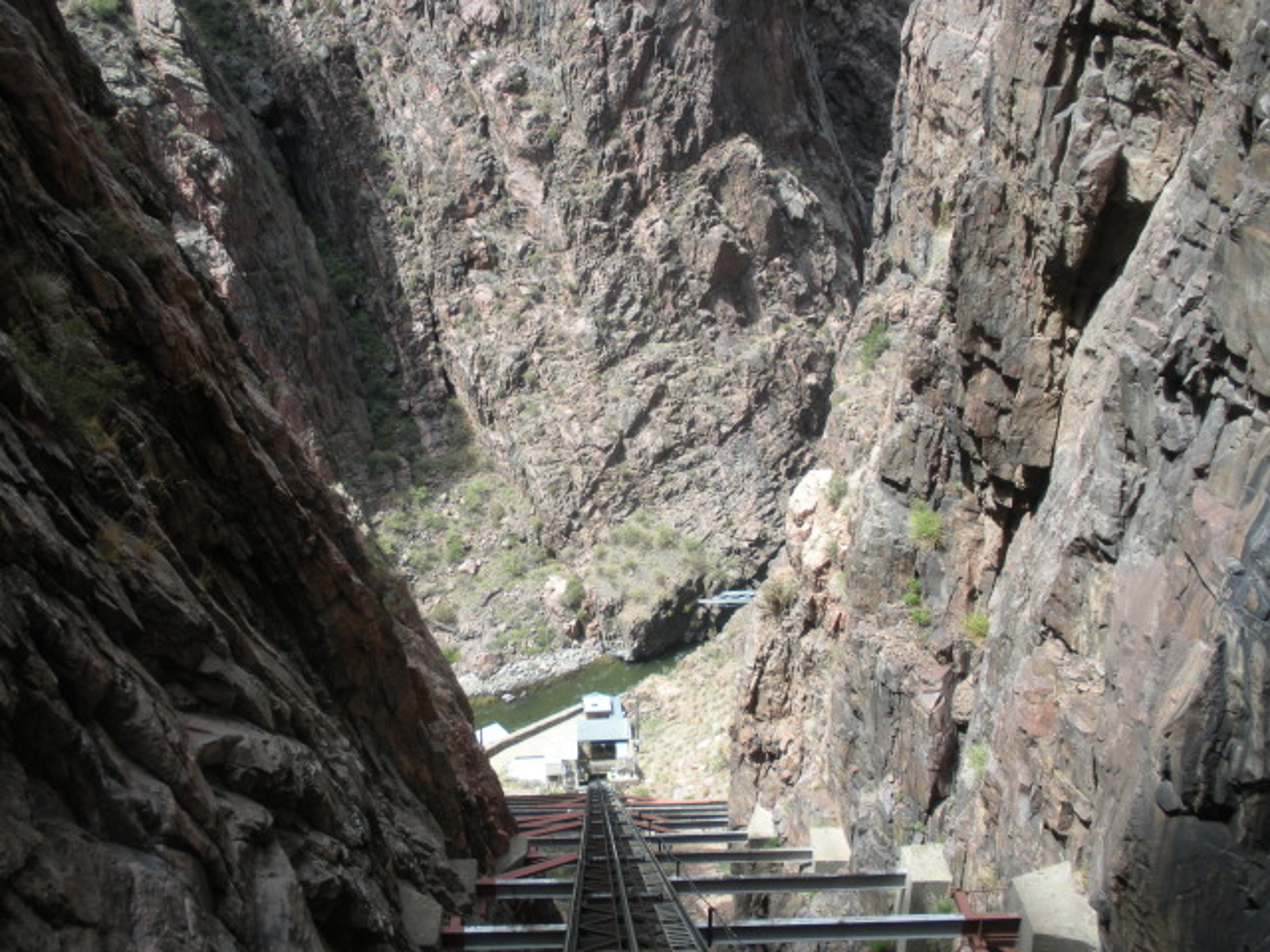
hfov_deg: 51.4
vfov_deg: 39.7
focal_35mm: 36
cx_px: 635
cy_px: 476
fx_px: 1321
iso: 64
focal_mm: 6.3
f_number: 3.5
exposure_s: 1/201
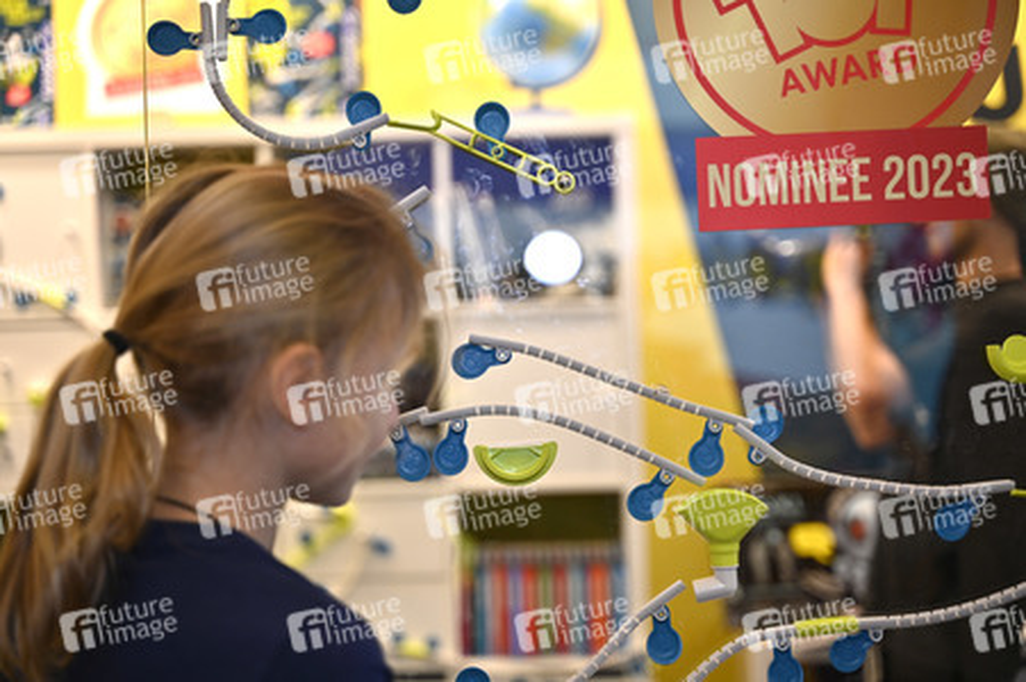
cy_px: 341
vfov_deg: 18.2
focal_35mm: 75
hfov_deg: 27.0
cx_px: 513
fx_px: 2136
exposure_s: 1/100
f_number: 2.8
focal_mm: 75
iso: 250
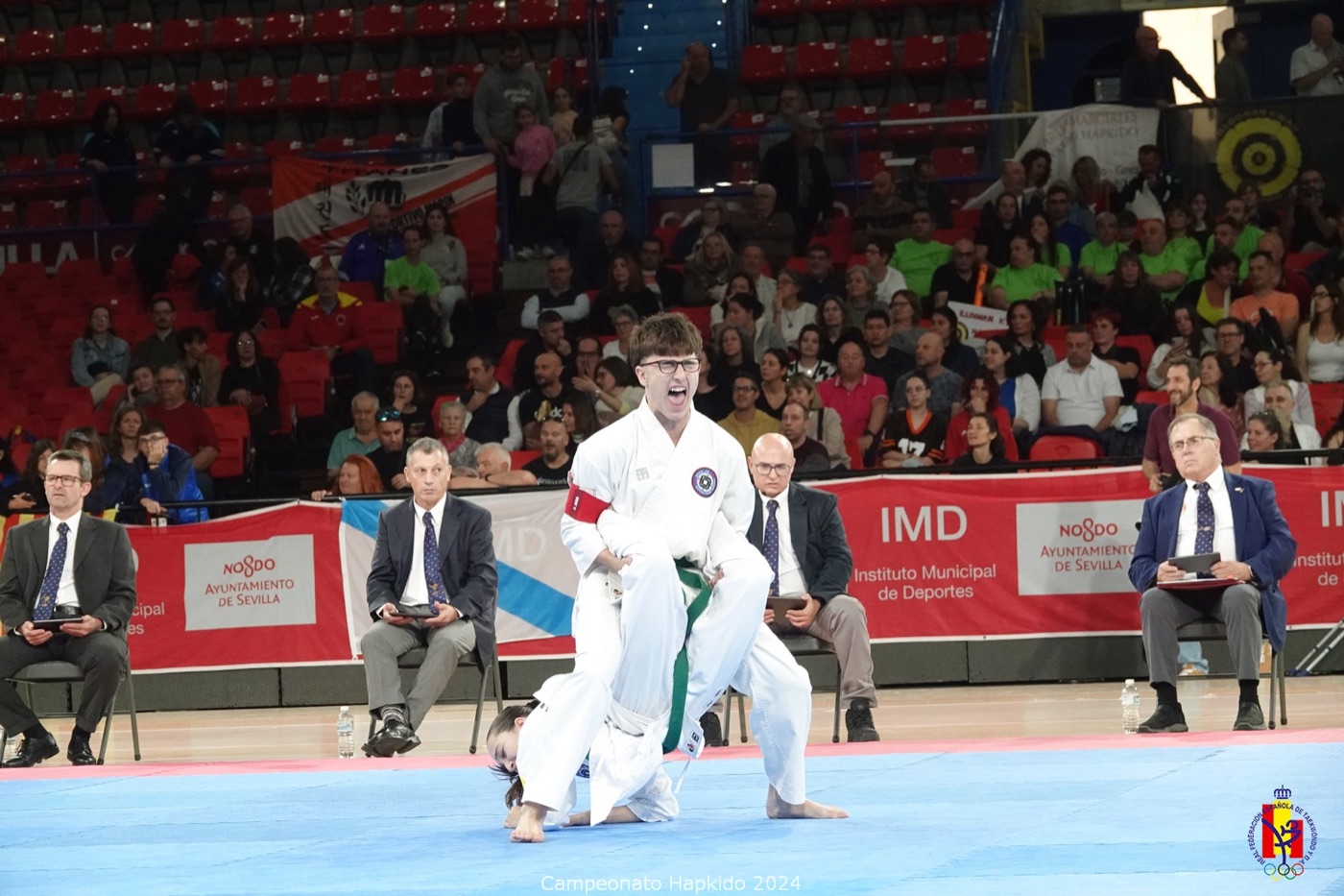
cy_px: 448
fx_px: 4740
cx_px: 672
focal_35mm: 127
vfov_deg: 10.8
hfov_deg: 16.1
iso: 2000
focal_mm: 46.41
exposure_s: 1/640
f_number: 4
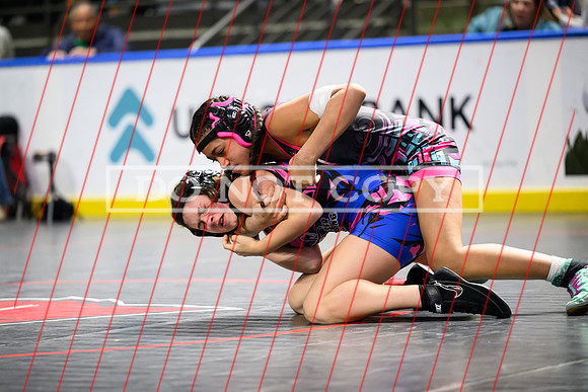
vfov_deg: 8.6
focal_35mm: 160
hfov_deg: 12.8
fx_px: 2614
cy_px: 196
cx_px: 294
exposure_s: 1/800
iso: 6400
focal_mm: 160
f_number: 2.8
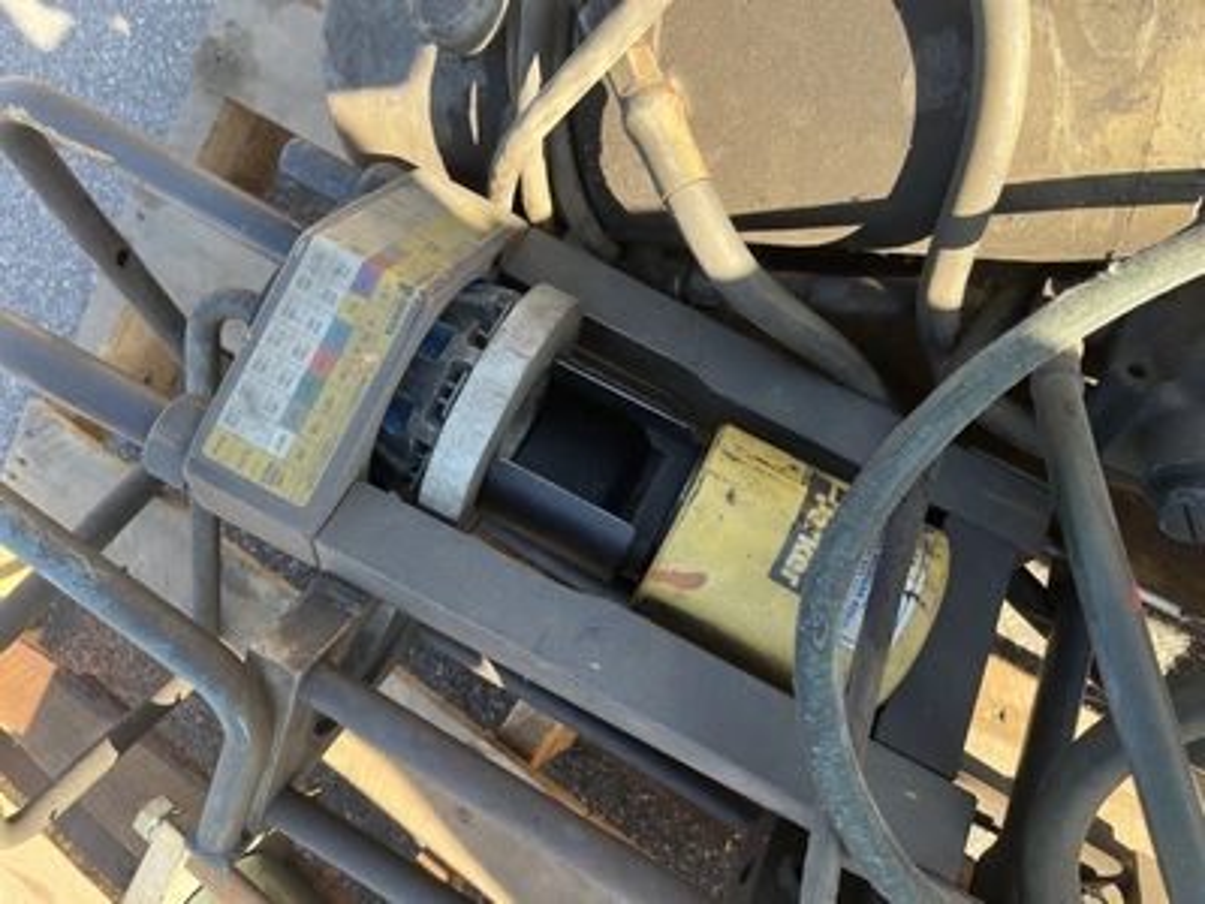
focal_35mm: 26
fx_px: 905
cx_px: 602
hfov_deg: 67.3
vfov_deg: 53.1
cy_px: 452
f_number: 1.6
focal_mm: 5.1
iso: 40
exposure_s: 1/234
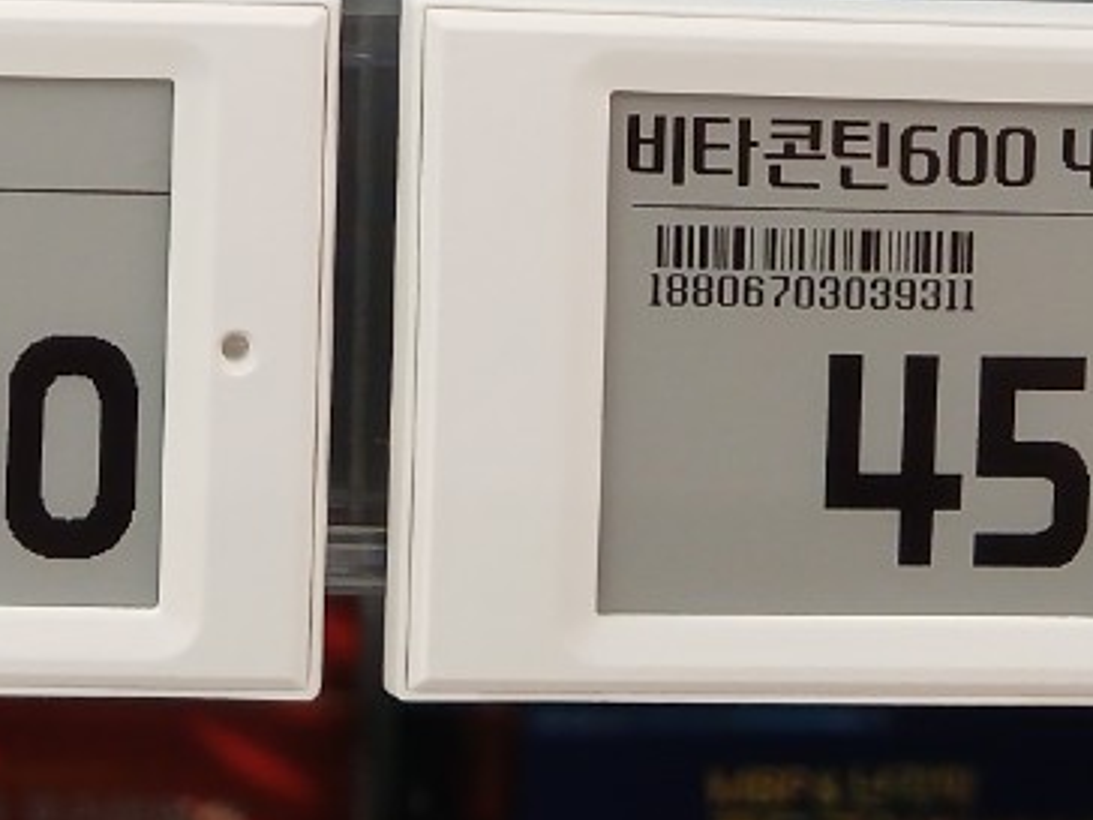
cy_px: -466
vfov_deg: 14.4
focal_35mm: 95
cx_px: 108
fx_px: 3000
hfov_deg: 20.2
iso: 160
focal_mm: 3.98
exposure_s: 1/60
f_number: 1.8
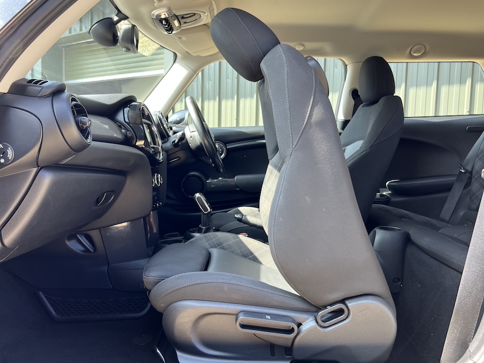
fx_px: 377
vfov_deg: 51.3
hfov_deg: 65.3
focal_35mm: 27
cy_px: 186
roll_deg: -0.6
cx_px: 238
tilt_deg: -4.9
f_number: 1.5
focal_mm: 5.7
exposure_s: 1/121
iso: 50
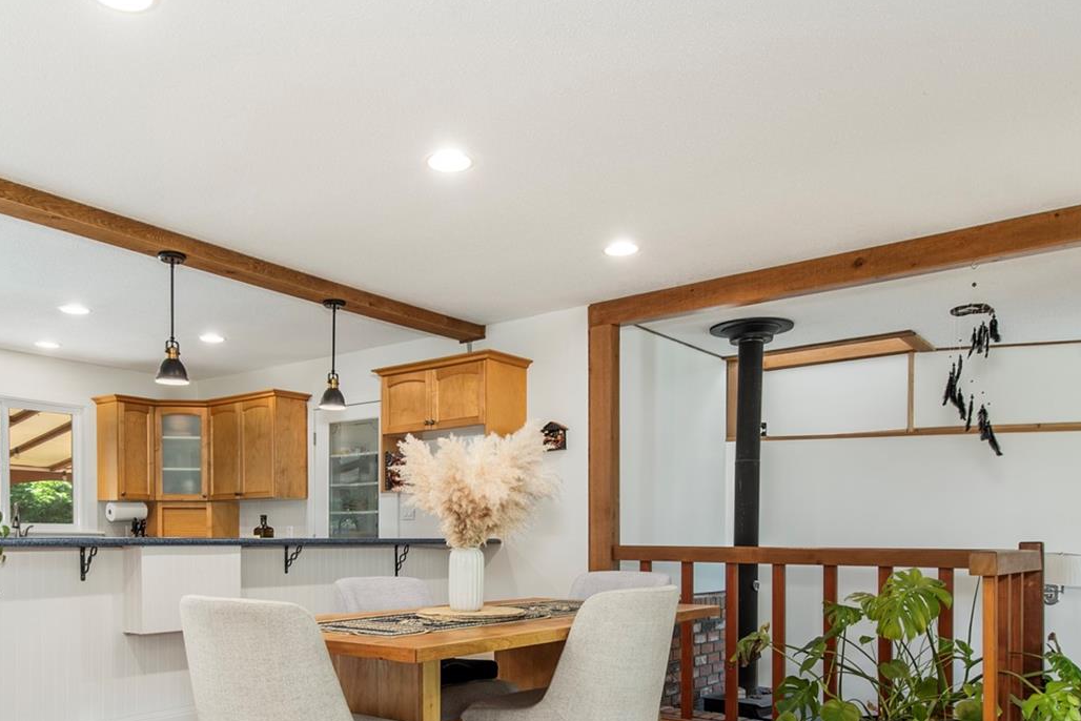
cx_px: 467
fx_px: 841
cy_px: 548
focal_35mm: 28
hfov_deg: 65.2
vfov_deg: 44.7
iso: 250
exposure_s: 1/5
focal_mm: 12
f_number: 8
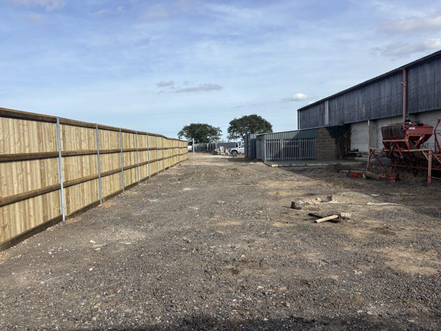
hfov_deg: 67.3
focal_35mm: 26
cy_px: 166
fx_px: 331
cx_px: 220
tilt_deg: -3.1
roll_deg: +1.0
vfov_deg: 53.1
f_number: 1.6
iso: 50
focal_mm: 5.96
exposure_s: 1/3311
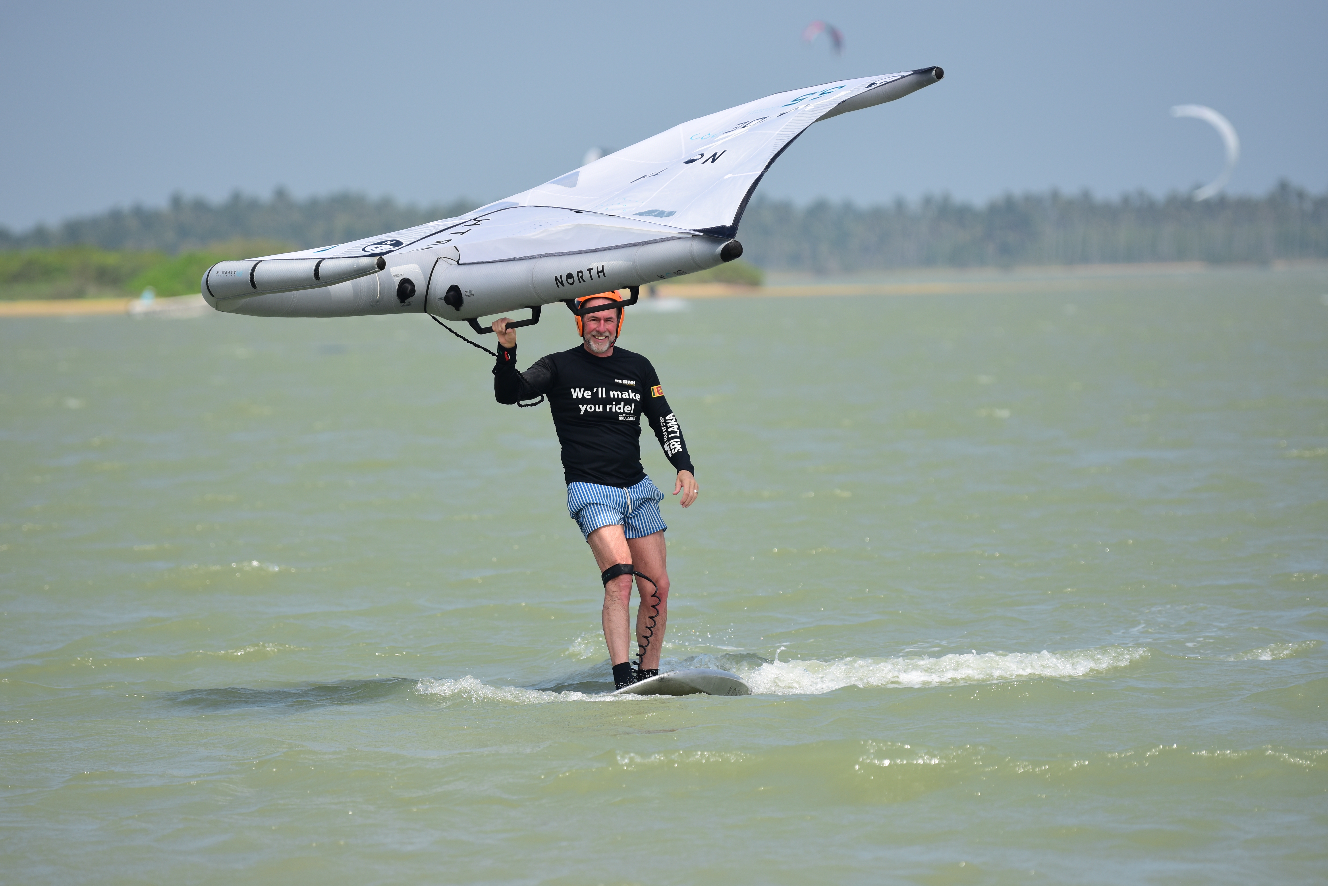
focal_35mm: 248
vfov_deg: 5.6
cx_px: 664
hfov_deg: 8.3
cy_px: 443
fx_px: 9129
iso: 200
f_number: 2.8
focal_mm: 165
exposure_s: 1/4000
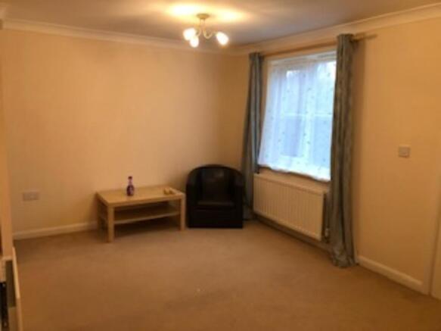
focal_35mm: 28
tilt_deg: -9.3
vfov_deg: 49.7
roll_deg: -0.5
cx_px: 220
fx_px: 357
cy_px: 166
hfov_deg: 63.5
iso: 32
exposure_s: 1/20
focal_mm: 3.99
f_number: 1.8
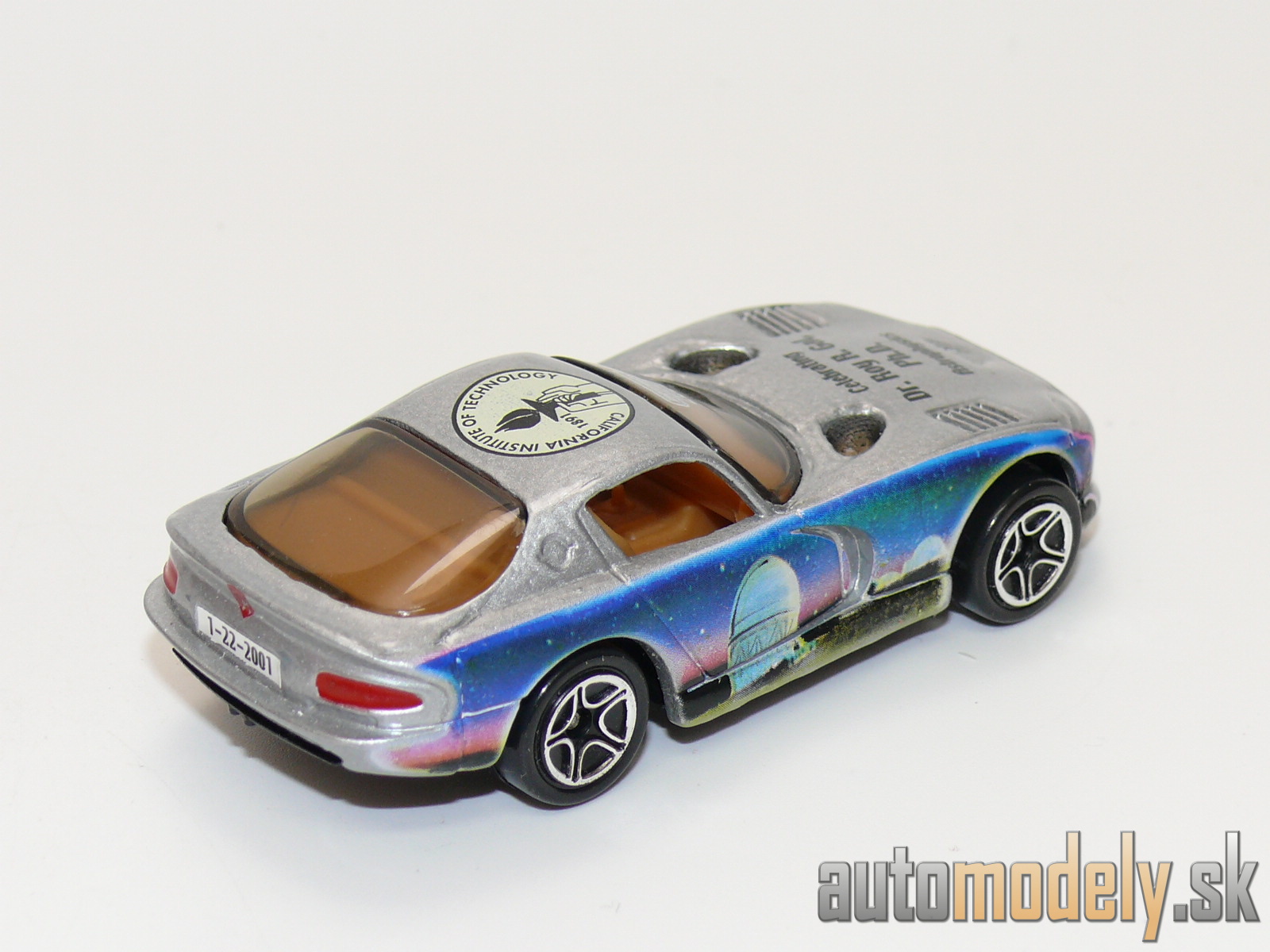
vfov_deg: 14.5
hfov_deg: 19.3
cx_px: 635
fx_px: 3742
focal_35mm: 102
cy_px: 476
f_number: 4
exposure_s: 1/40
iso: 100
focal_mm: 13.3
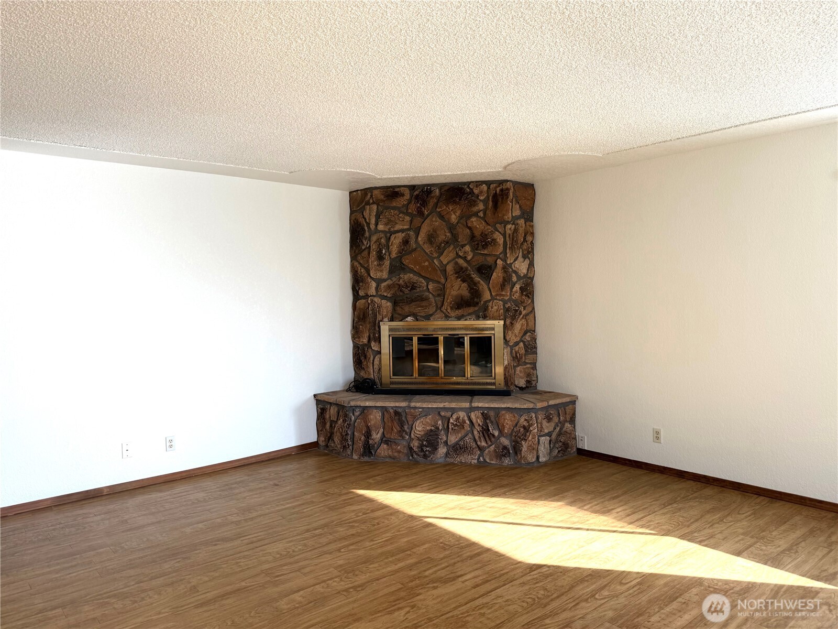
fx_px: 581
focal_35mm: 24
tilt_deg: -1.9
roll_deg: +1.8
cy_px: 314
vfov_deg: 56.8
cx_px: 419
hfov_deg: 71.6
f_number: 1.78
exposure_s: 1/347
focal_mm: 6.76
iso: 80
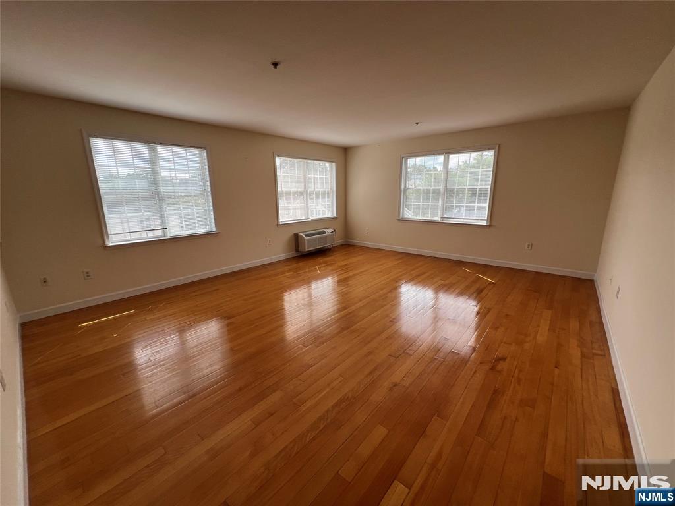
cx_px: 338
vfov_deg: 89.9
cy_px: 253
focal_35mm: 13
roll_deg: +0.5
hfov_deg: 106.2
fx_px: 253
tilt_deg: -12.9
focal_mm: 1.57
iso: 32
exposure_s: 1/99
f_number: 1.8
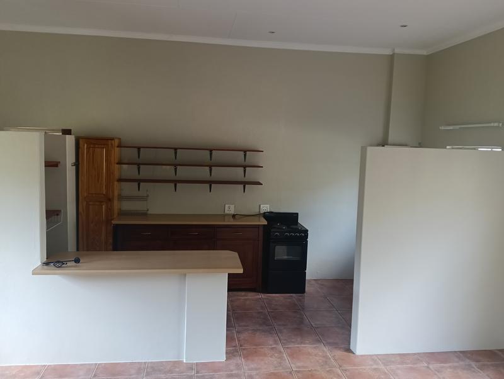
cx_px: 252
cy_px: 190
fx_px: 394
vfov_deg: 51.4
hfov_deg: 65.3
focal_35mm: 27
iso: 320
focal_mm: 3.98
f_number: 1.8
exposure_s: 1/33.3
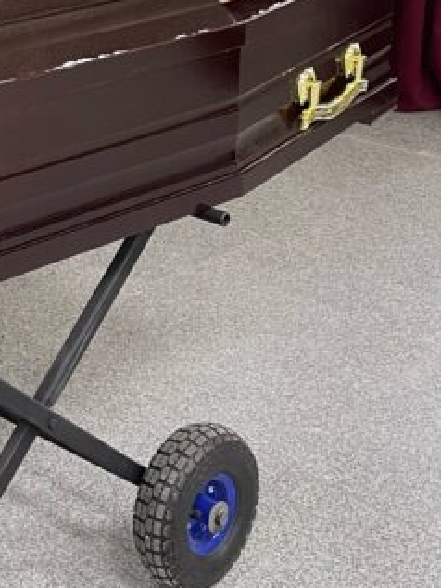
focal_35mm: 84
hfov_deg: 16.4
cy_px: -54
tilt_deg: -12.1
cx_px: -174
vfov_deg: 22.1
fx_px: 1426
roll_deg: +2.6
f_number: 1.6
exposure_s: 1/60
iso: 200
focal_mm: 5.1
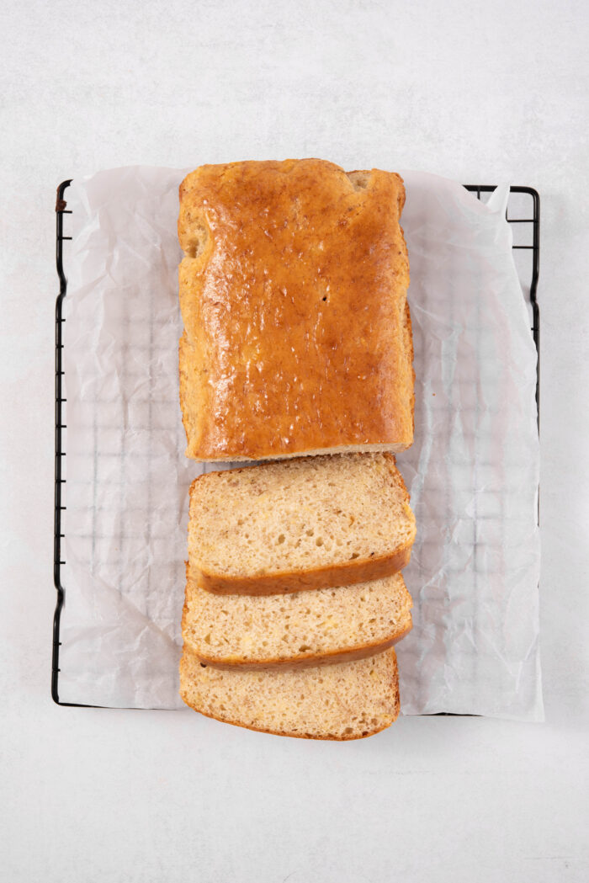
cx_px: 294
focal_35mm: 60
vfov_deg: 33.4
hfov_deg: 22.6
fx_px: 1471
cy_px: 442
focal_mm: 60
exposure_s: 1/10
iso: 100
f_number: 10
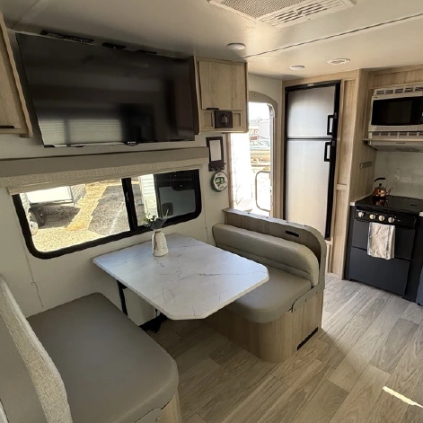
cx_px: 261
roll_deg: +1.7
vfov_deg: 72.0
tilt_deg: -18.5
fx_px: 290
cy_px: 230
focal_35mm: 21
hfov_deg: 71.1
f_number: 2.2
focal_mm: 2.22
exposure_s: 1/99
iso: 64
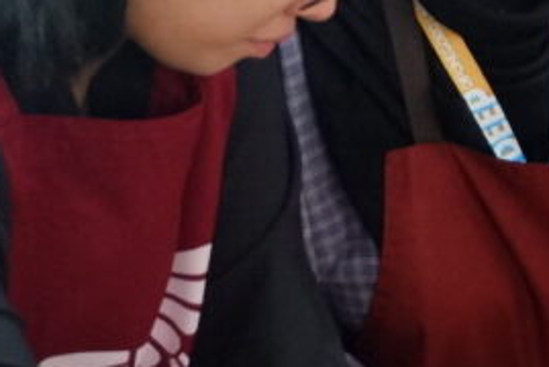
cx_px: 984
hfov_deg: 15.5
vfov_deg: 12.0
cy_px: 233
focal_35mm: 114
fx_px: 1740
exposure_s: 1/140
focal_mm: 20.1
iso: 3200
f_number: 3.8
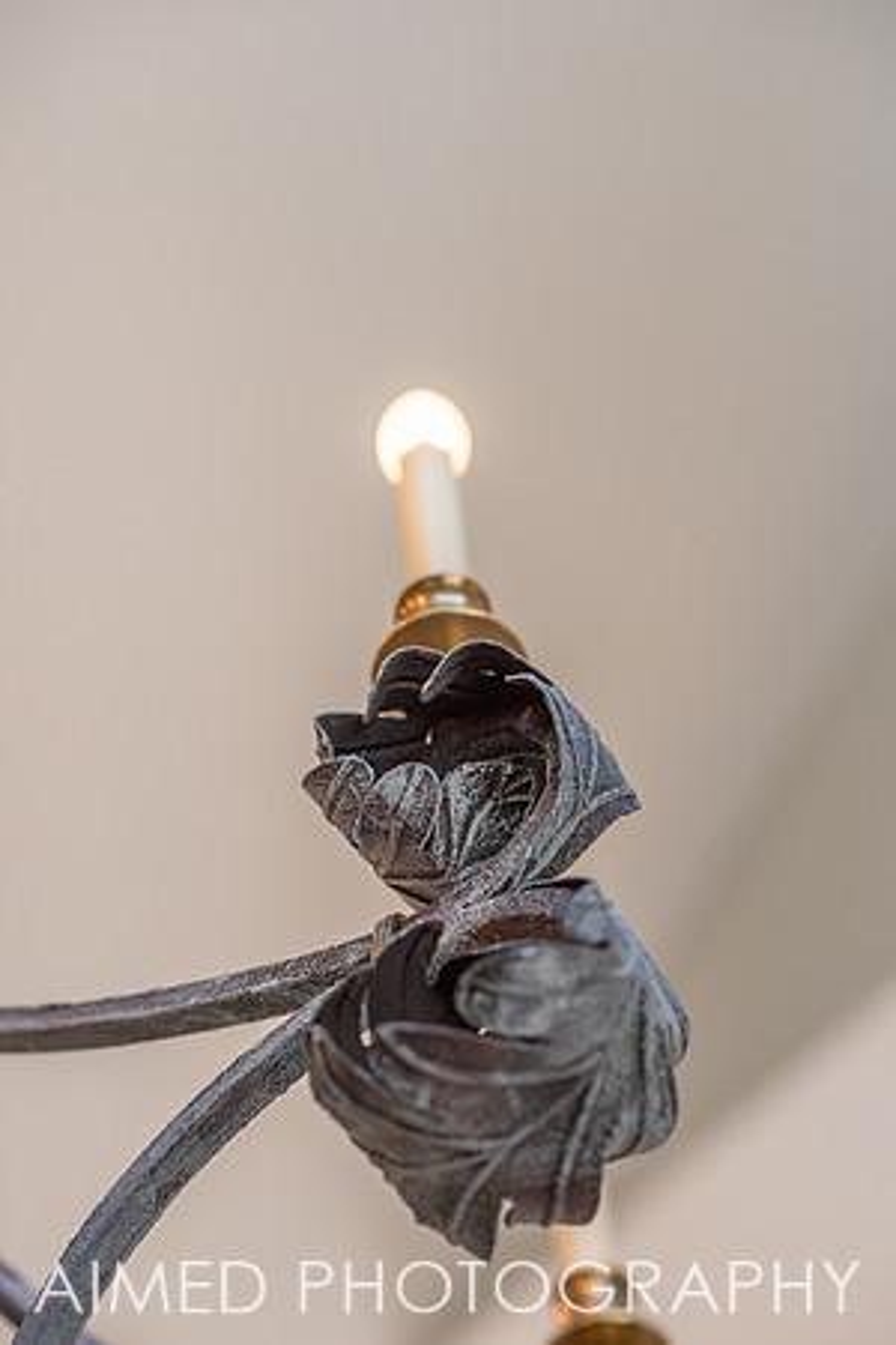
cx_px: 448
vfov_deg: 23.9
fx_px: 3173
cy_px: 672
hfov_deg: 16.1
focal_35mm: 85
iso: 800
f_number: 3.2
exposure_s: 1/320
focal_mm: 85
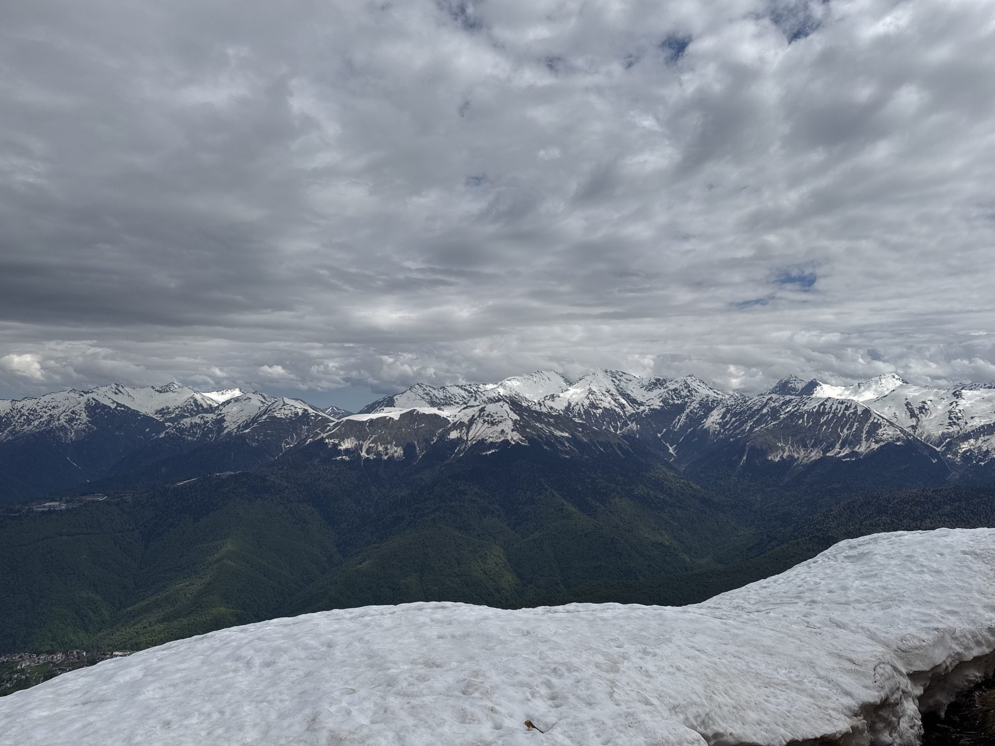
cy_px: 373
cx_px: 498
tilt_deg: +2.9
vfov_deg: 56.8
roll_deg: -0.4
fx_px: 690
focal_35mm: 24
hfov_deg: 71.6
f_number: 1.78
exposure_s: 1/12346
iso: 50
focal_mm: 6.76
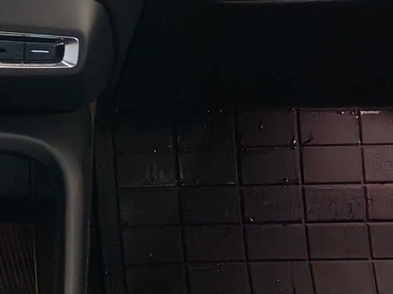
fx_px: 2043
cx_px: -134
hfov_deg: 10.7
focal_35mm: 180
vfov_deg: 8.2
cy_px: 80
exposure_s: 1/100
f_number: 1.9
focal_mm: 6.12
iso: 1250
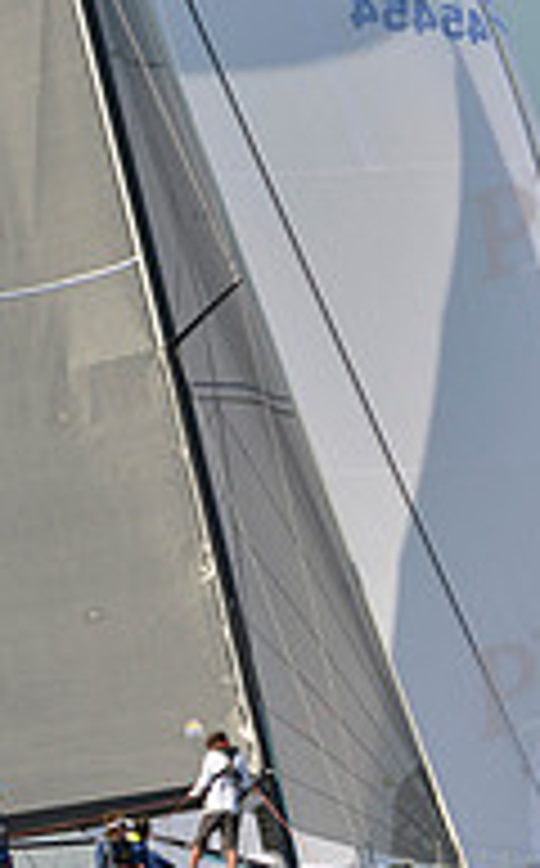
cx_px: 241
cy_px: -4
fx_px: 5082
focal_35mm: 215
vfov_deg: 9.7
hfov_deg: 6.1
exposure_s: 1/1600
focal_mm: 70
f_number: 7.1
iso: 200
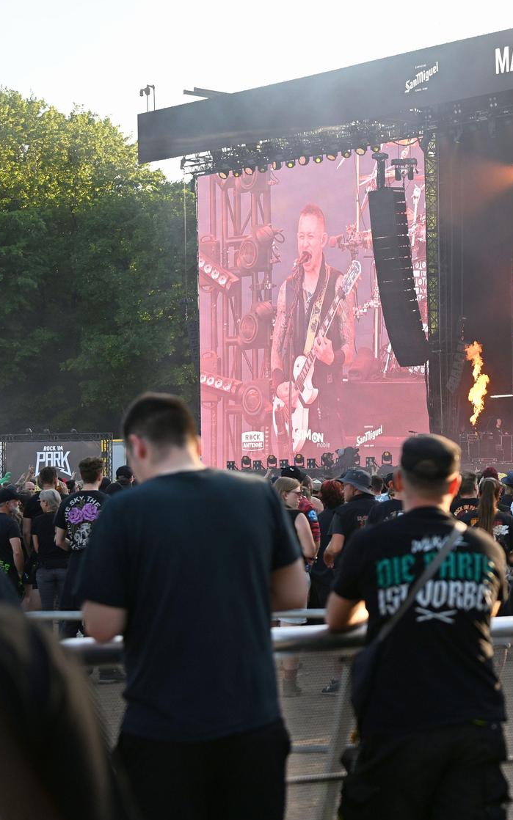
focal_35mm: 84
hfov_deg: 14.8
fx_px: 1879
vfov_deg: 24.6
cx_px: 687
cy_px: 408
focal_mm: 48
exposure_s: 1/800
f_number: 2.8
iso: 320
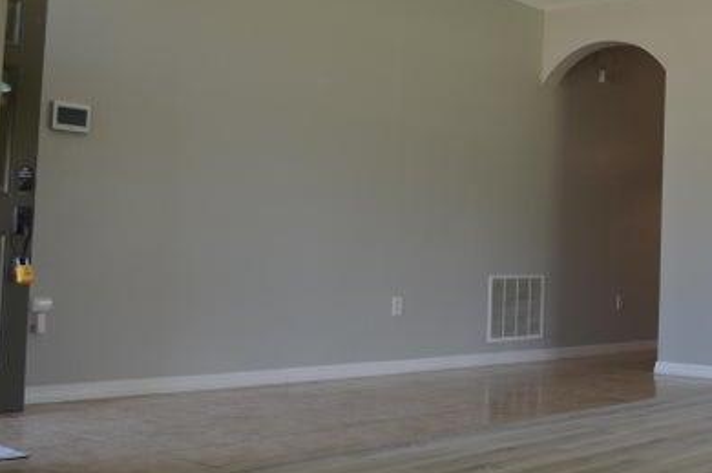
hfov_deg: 36.8
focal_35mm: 50
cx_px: 655
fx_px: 988
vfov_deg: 26.9
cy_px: 199
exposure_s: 1/40
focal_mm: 18
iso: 100
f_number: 3.5
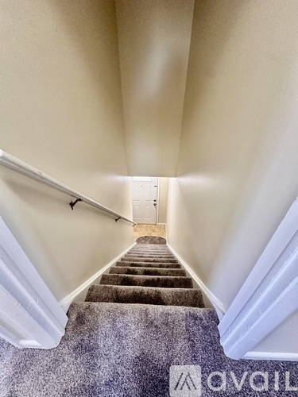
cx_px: 149
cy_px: 198
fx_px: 161
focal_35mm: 14
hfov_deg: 85.7
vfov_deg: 102.1
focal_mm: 2.22
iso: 250
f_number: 2.2
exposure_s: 1/60
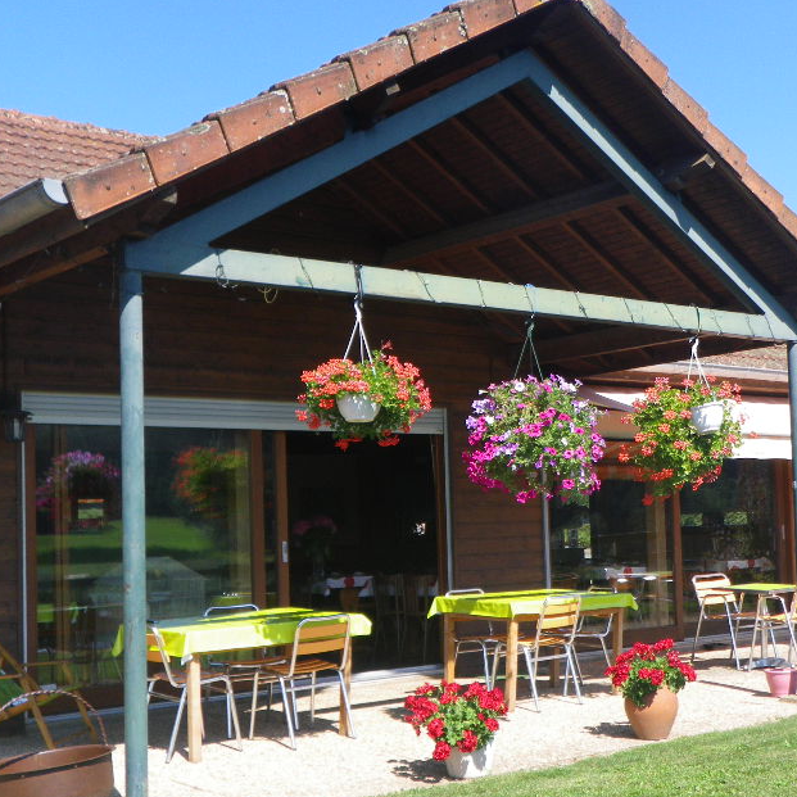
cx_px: 477
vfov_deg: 33.3
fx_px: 1328
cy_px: 457
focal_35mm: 51
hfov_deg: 33.3
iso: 64
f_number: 3.8
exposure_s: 1/320
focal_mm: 6.2
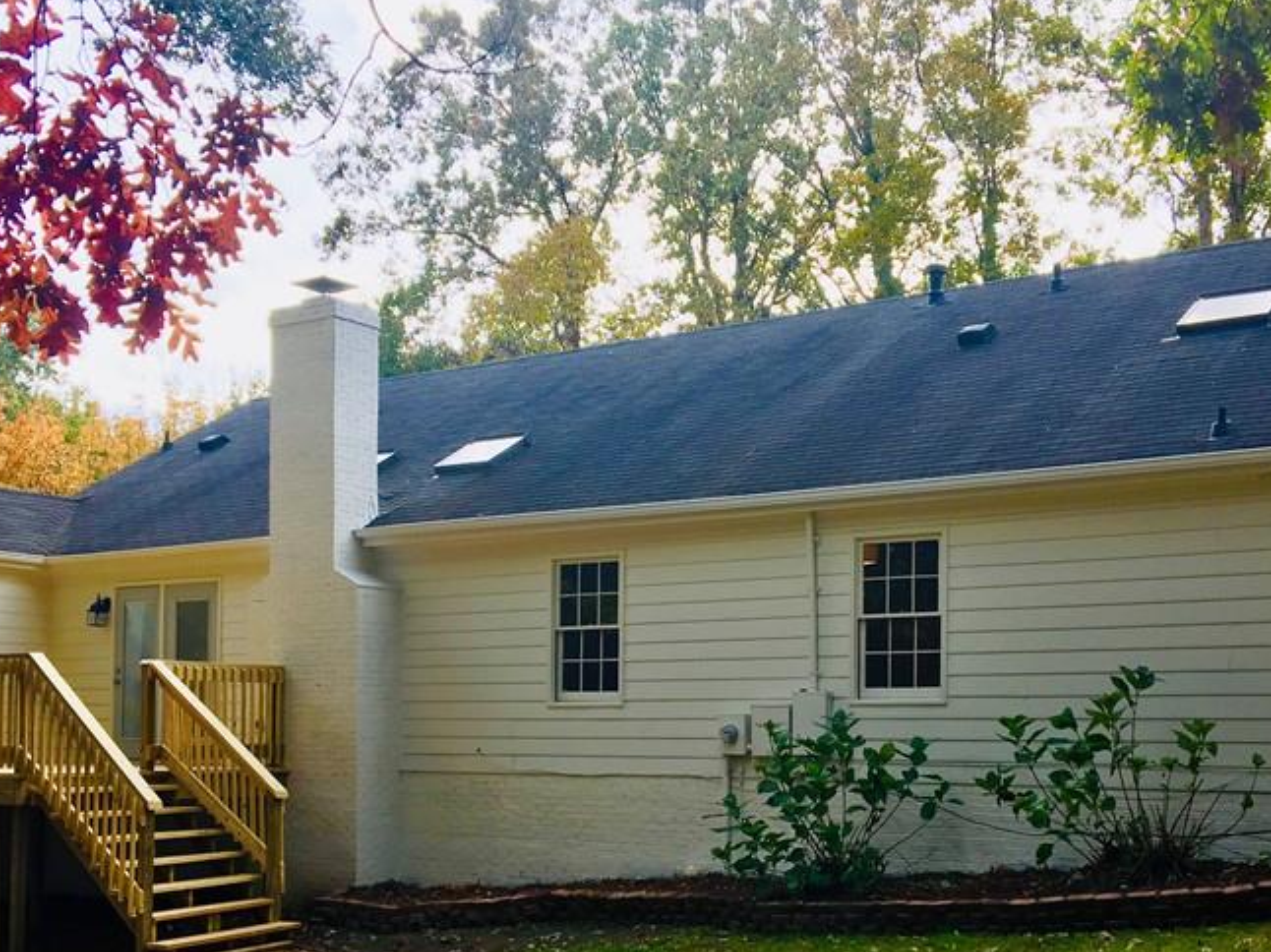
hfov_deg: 41.2
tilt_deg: +0.1
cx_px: 661
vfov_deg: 31.1
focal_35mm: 46
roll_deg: -0.2
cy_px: 684
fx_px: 1688
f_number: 2.2
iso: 25
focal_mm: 4.15
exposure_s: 1/641
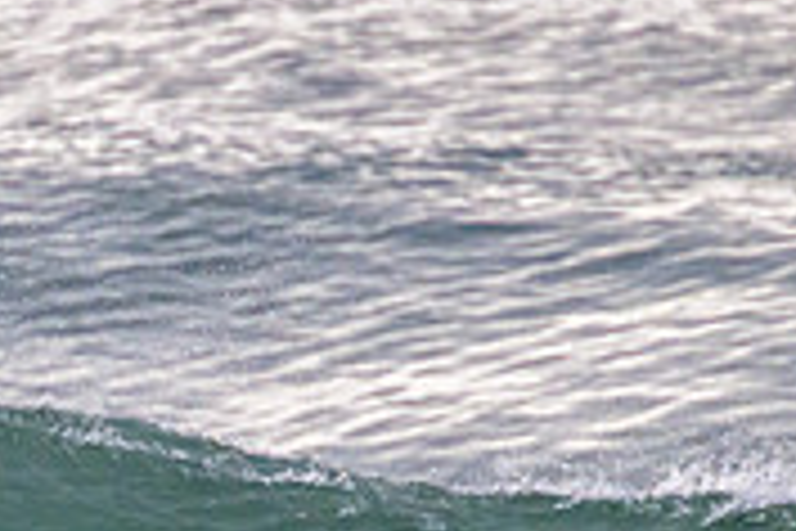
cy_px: 835
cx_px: 112
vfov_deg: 0.5
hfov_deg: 0.8
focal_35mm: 2622
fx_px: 57971
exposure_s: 1/2000
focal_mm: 800
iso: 3200
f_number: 11
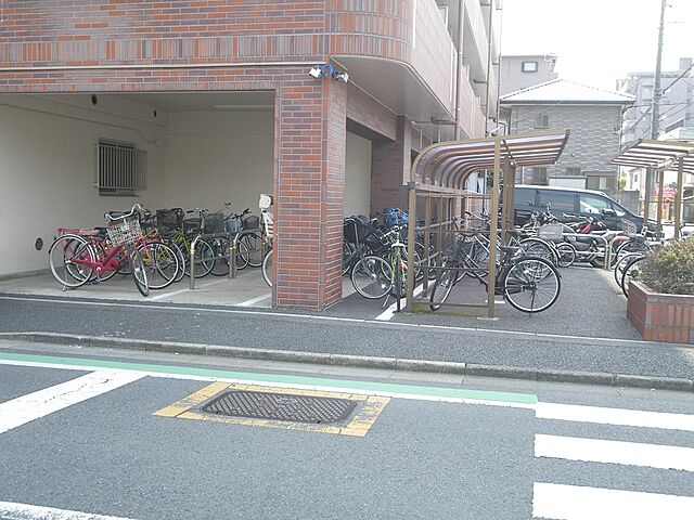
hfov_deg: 47.9
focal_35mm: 39
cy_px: 260
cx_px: 347
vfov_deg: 36.8
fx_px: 782
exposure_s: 1/160
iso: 80
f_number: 3
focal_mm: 6.9
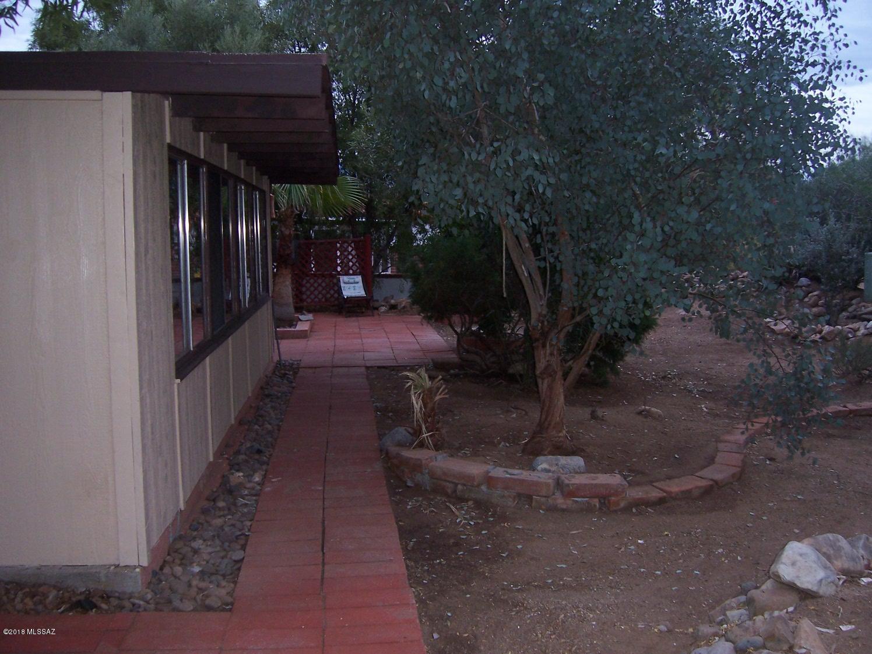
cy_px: 327
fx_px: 907
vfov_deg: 39.7
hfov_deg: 51.4
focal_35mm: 36
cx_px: 436
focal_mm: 6
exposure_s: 1/60
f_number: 3
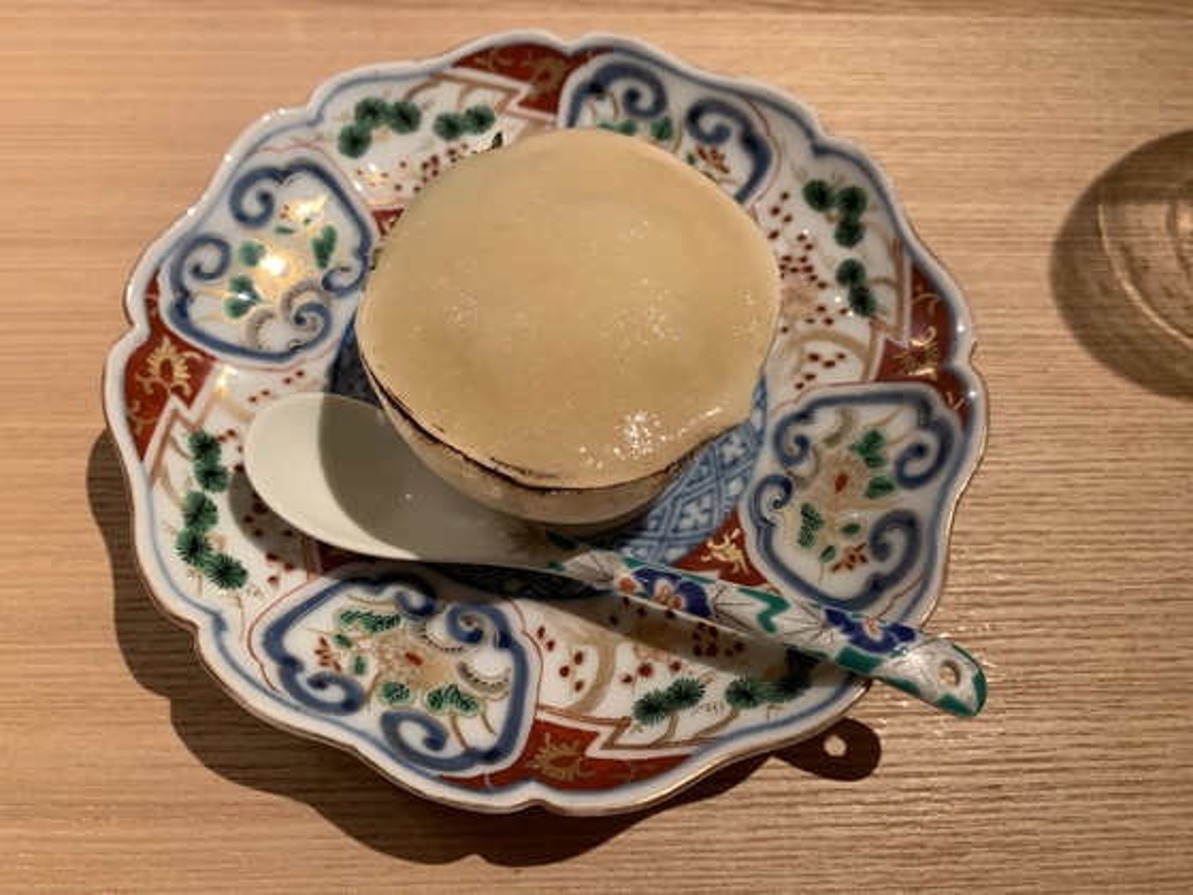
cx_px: 596
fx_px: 896
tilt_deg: -65.1
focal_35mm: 26
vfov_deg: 53.1
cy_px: 448
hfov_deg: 67.3
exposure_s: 1/50
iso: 160
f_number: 1.8
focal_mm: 4.25
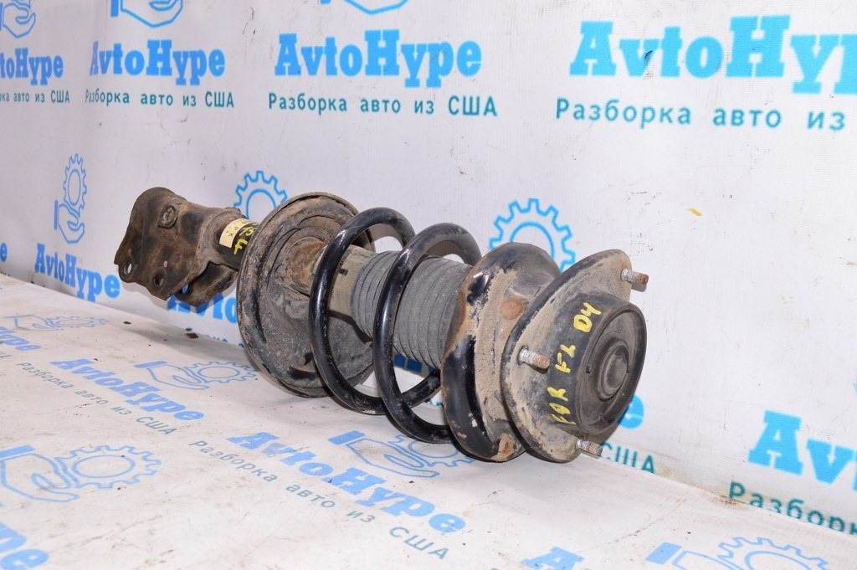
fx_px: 821
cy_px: 285
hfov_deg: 55.1
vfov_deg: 38.3
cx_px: 428
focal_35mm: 34
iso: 1600
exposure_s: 1/100
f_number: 8
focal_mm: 23
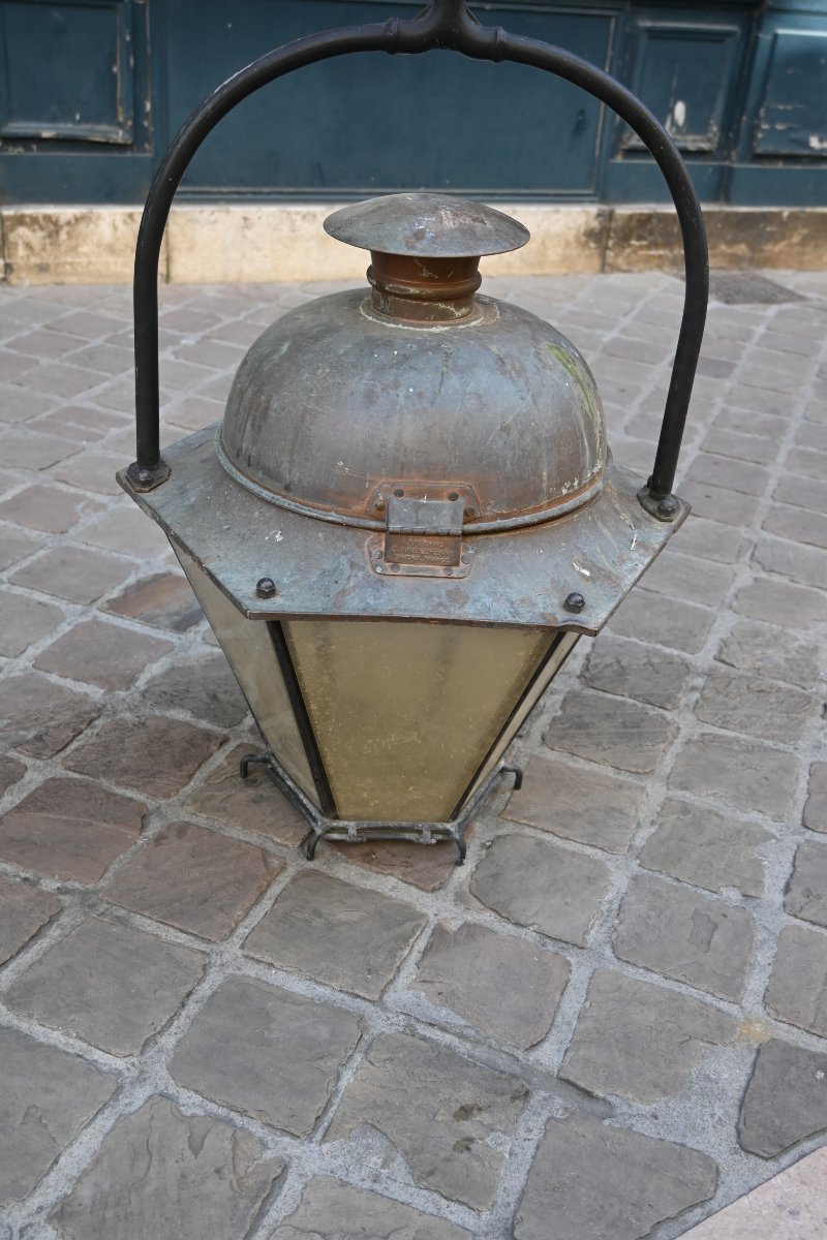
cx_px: 414
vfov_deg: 52.2
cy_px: 620
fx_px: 1266
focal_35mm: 37
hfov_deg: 36.2
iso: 280
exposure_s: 1/250
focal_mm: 24.5
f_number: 4
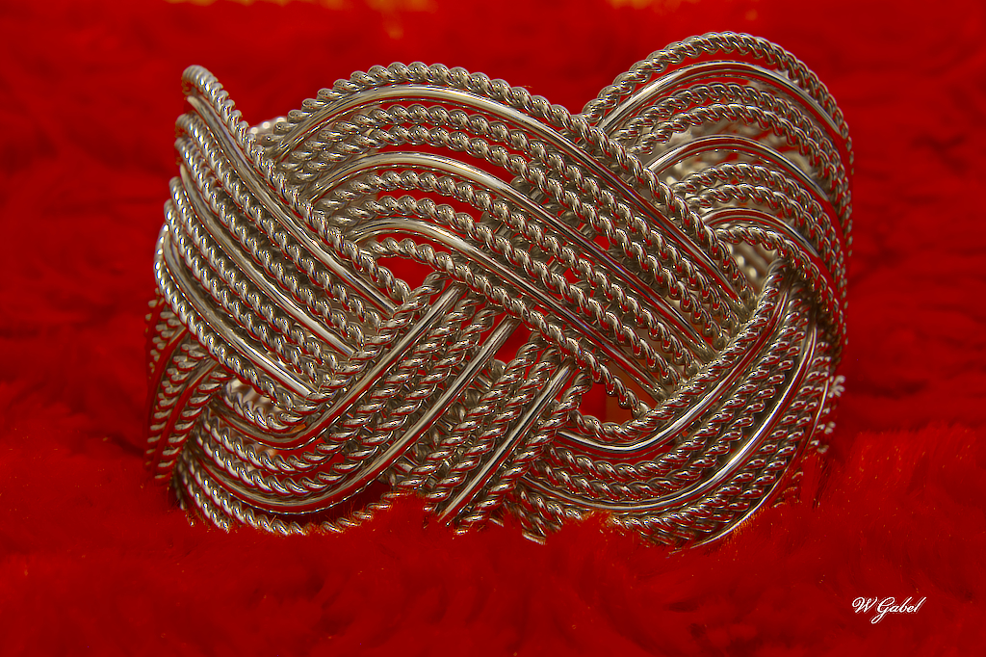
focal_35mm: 174
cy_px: 328
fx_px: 4764
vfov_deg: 7.9
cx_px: 493
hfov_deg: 11.8
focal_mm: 116
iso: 125
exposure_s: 15
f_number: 20
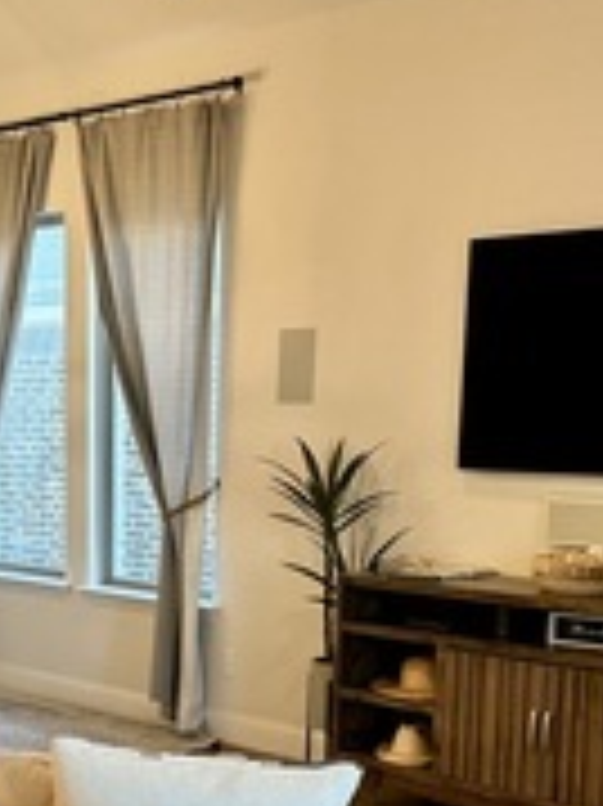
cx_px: 83
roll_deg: -0.6
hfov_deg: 21.5
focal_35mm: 67
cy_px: 698
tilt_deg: -11.7
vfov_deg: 28.1
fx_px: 1558
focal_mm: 6.86
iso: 160
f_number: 1.78
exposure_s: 1/120
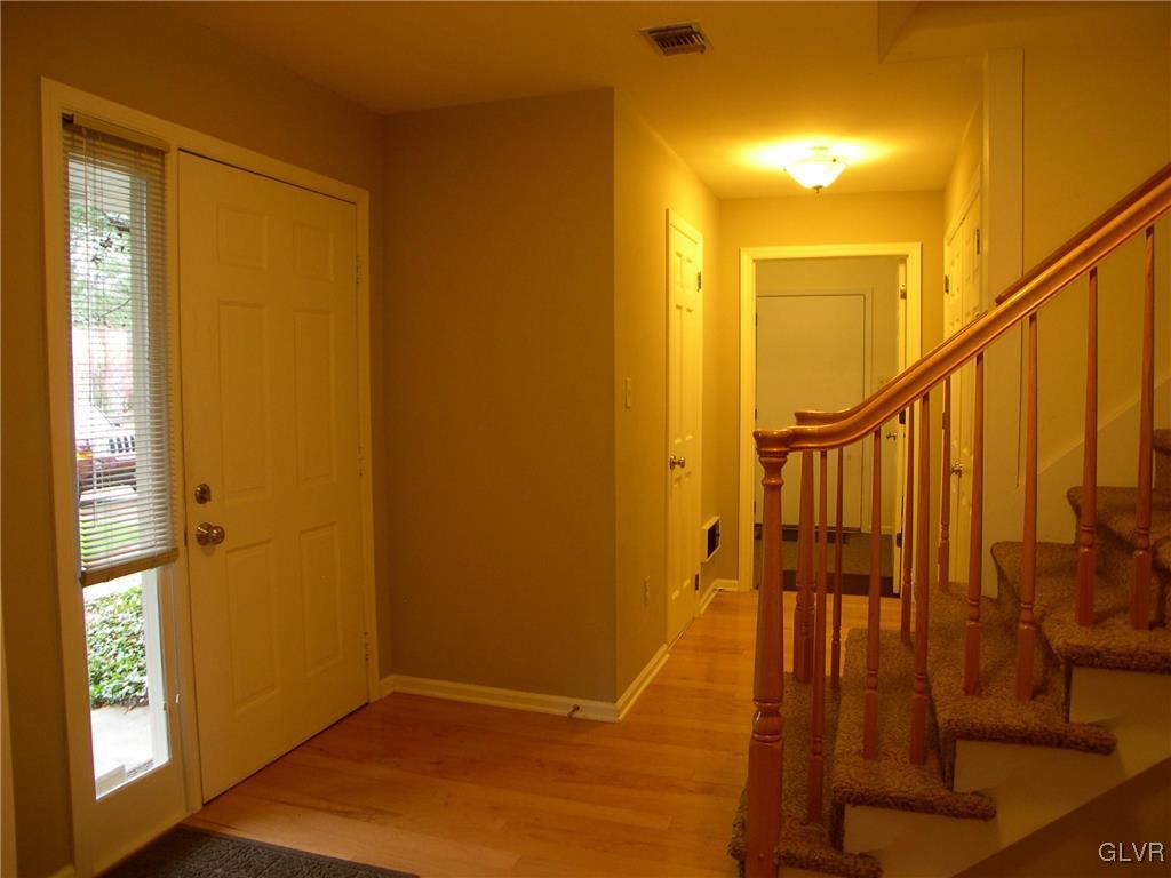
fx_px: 1285
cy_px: 439
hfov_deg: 49.0
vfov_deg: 37.7
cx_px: 586
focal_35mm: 38
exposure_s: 1/4.8
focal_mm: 8
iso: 100
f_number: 2.8
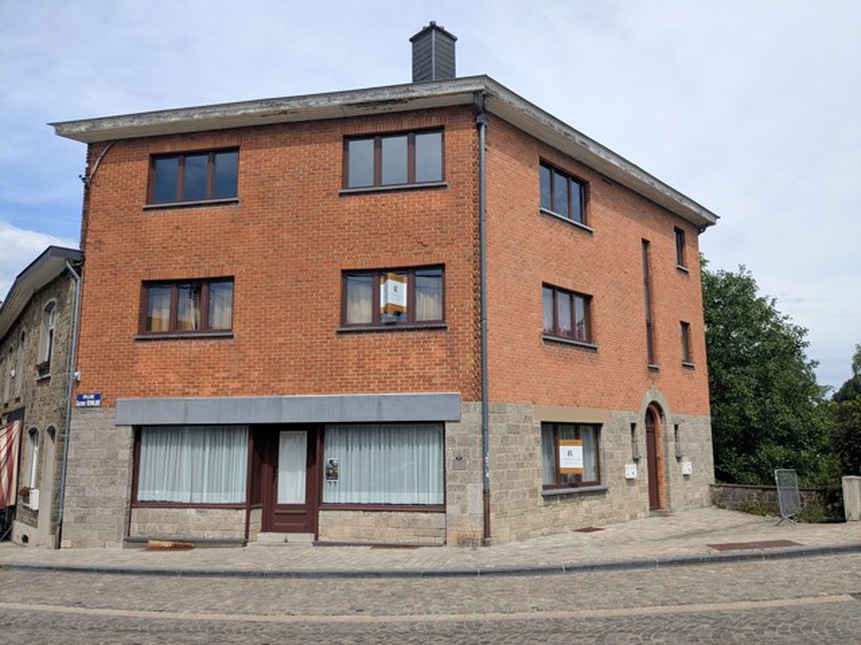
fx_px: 672
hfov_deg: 65.3
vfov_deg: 51.4
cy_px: 322
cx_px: 430
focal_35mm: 27
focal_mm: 4.38
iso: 65
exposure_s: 1/3891
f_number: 1.73
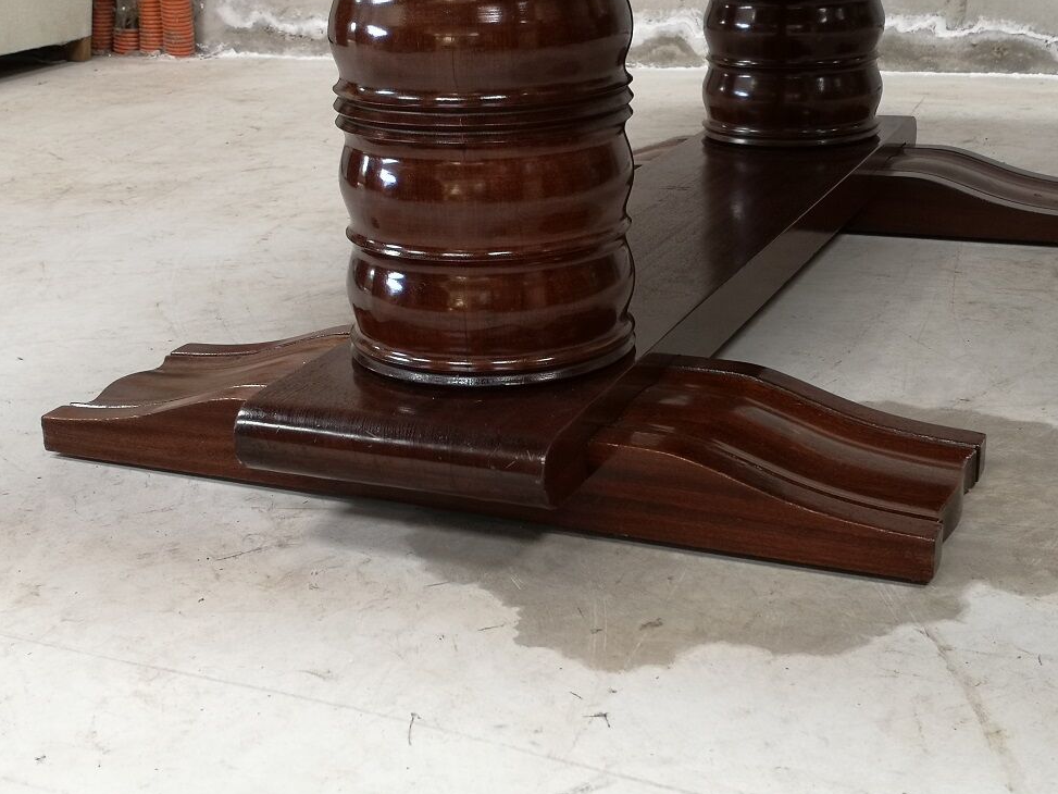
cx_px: 537
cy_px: 395
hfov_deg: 36.8
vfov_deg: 28.0
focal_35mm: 52
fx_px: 1590
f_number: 1.8
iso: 100
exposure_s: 1/50
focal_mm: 3.95
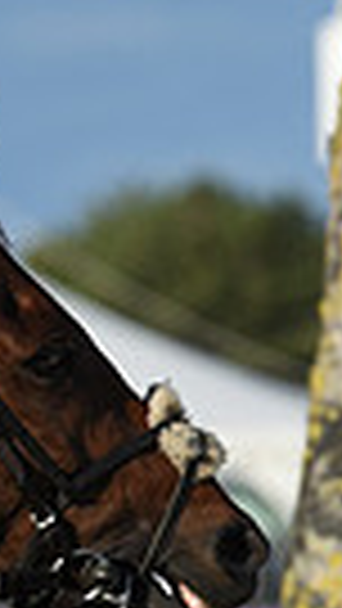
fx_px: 13373
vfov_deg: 2.6
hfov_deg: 1.5
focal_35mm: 830
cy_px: 552
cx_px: -927
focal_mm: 185
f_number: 5
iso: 400
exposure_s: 1/2500
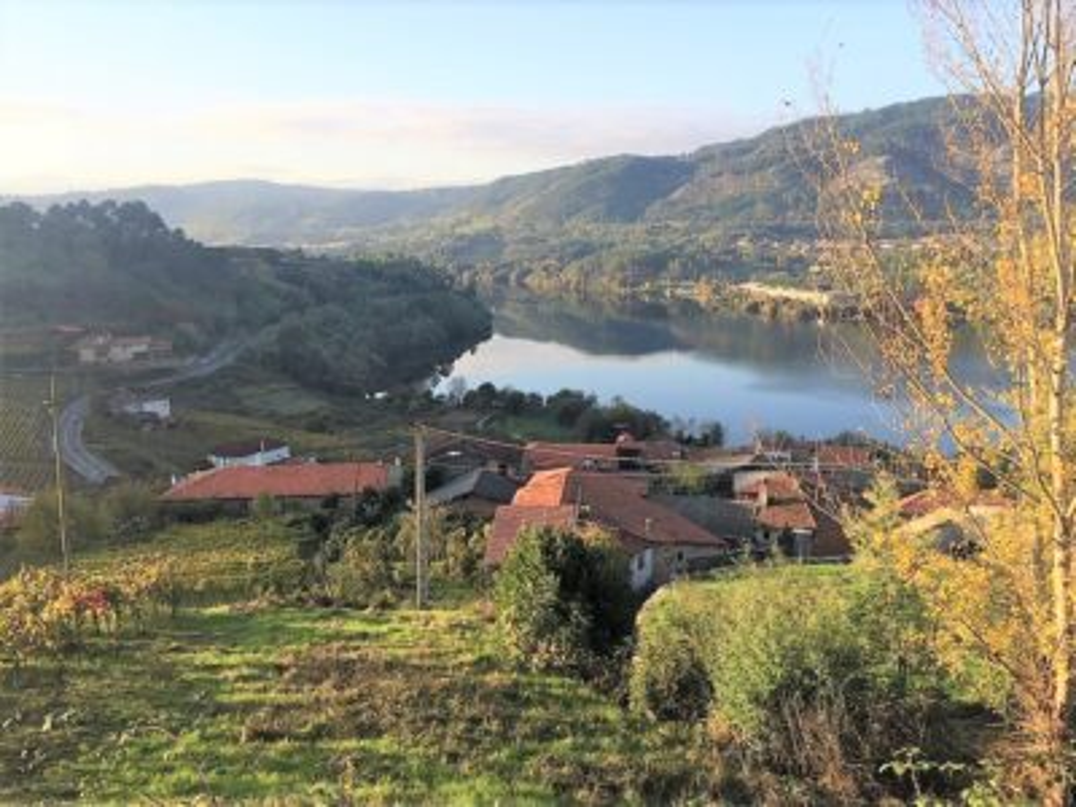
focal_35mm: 29
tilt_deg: -7.6
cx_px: 538
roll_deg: -0.9
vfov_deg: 48.2
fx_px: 901
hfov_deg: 61.7
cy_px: 404
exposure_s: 1/706
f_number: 2.2
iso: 32
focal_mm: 4.15
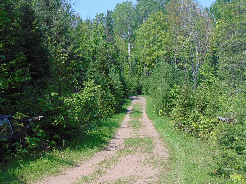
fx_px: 426
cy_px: 92
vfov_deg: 24.4
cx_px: 123
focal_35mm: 60
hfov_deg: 32.2
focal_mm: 10.8
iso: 80
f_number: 3.6
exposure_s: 1/640
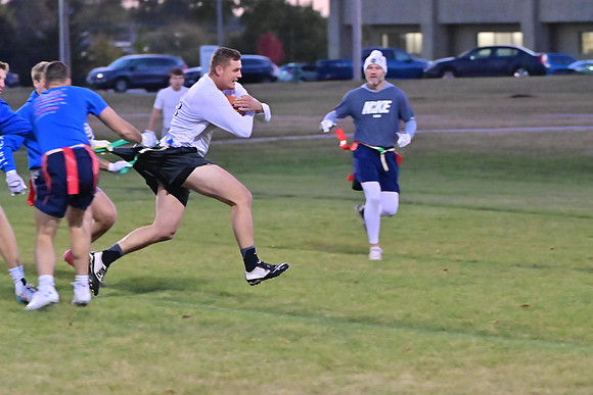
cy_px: 198
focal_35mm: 180
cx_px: 296
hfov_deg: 11.4
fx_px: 2966
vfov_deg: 7.6
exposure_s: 1/400
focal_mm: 120
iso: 6400
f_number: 4
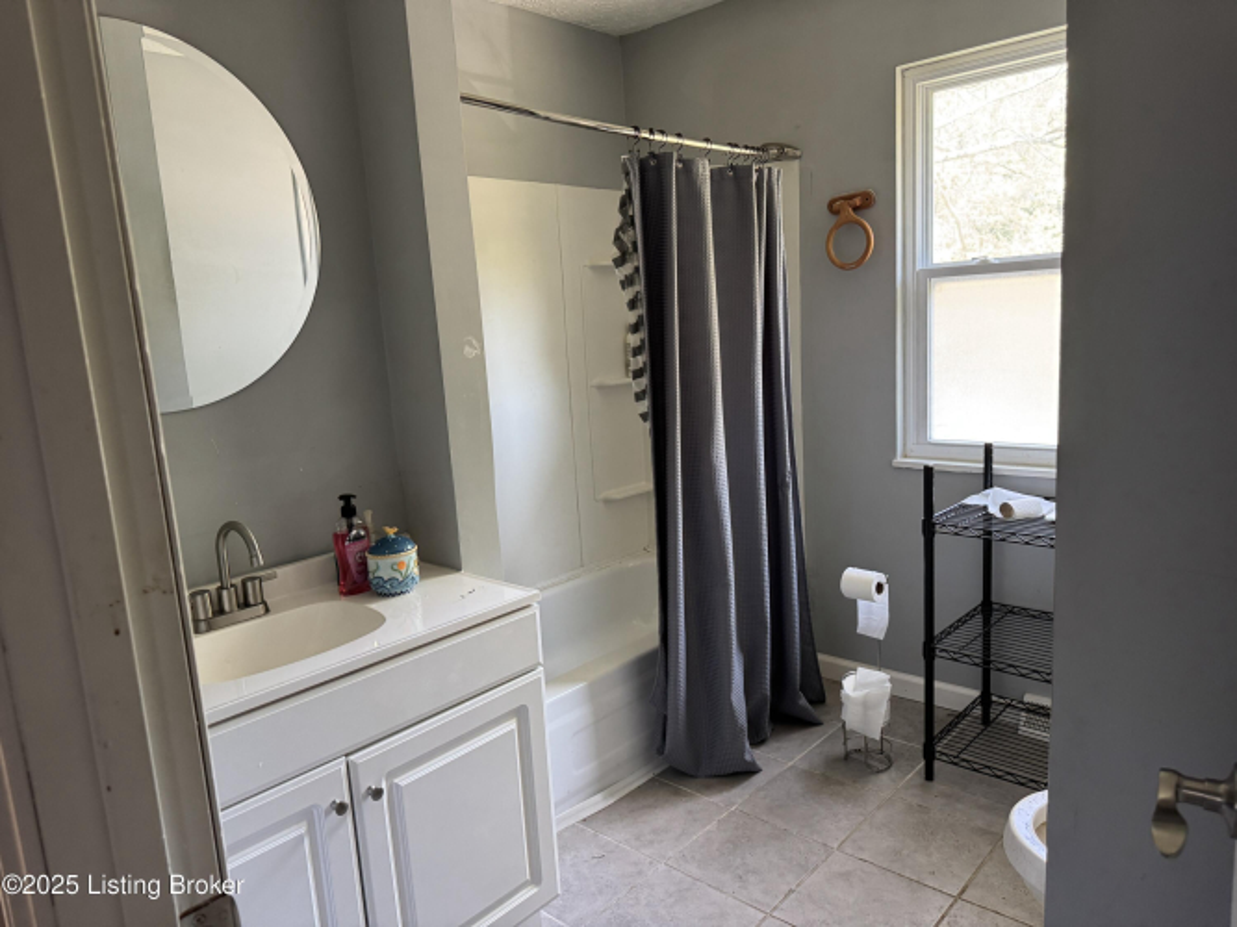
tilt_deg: -8.9
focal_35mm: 24
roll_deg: +4.2
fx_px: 857
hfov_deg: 71.6
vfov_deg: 56.8
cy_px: 464
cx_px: 618
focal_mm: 6.76
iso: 320
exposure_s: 1/60
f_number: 1.78
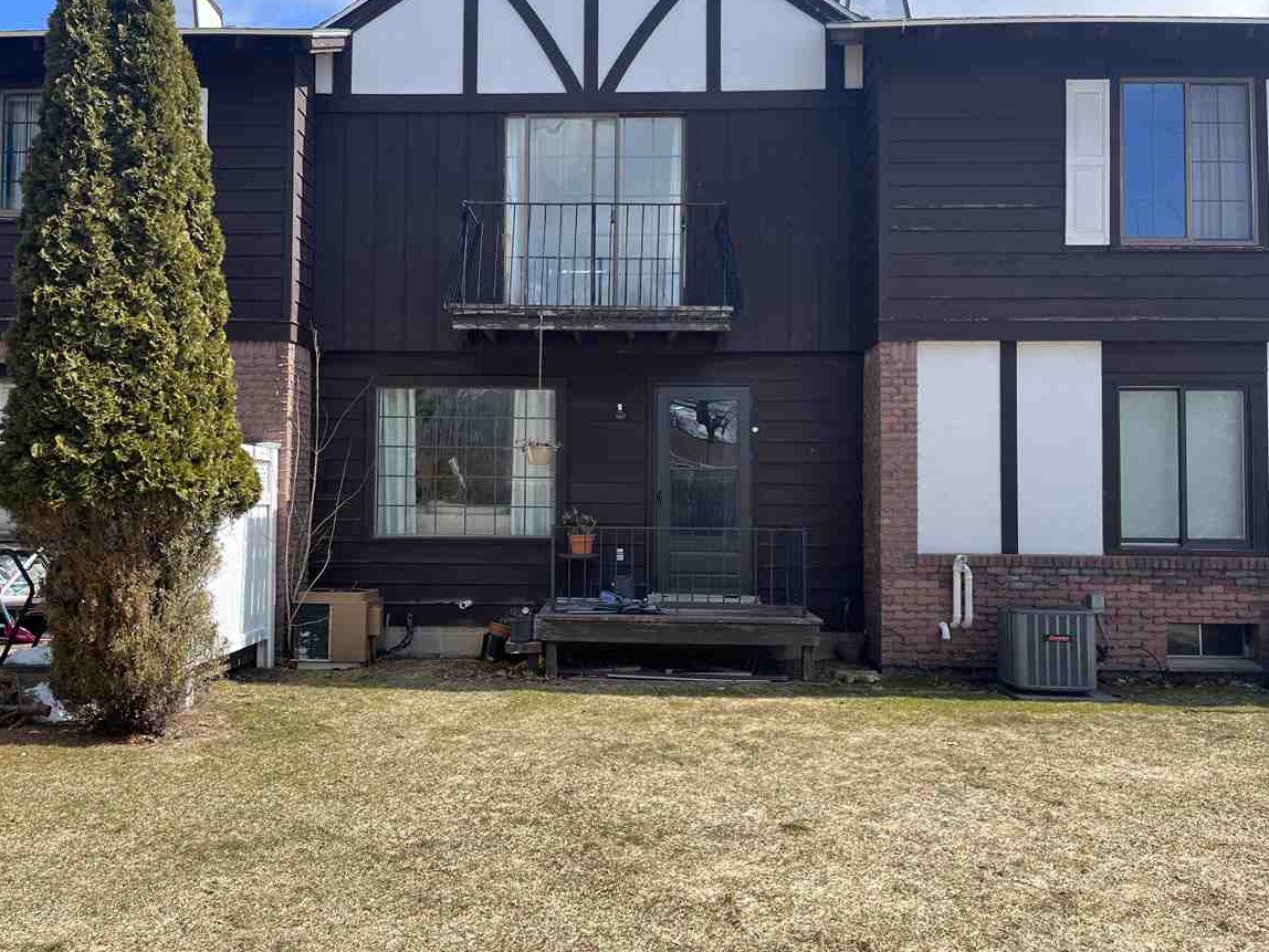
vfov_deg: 48.2
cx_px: 564
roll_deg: -0.2
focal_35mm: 29
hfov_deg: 61.5
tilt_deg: +3.2
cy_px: 447
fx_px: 1063
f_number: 1.6
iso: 50
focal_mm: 5.1
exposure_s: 1/1580
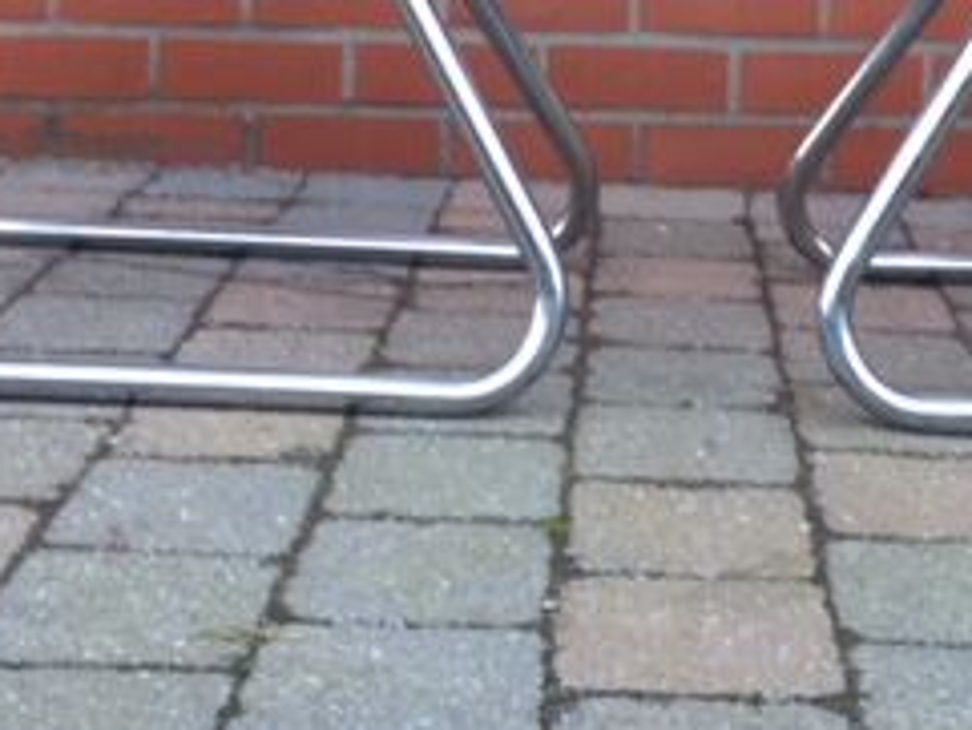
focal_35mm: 77
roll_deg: -0.1
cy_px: -65
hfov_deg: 25.2
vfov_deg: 18.5
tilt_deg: -4.5
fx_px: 2163
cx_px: 665
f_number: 2.2
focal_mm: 4.15
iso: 40
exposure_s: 1/50
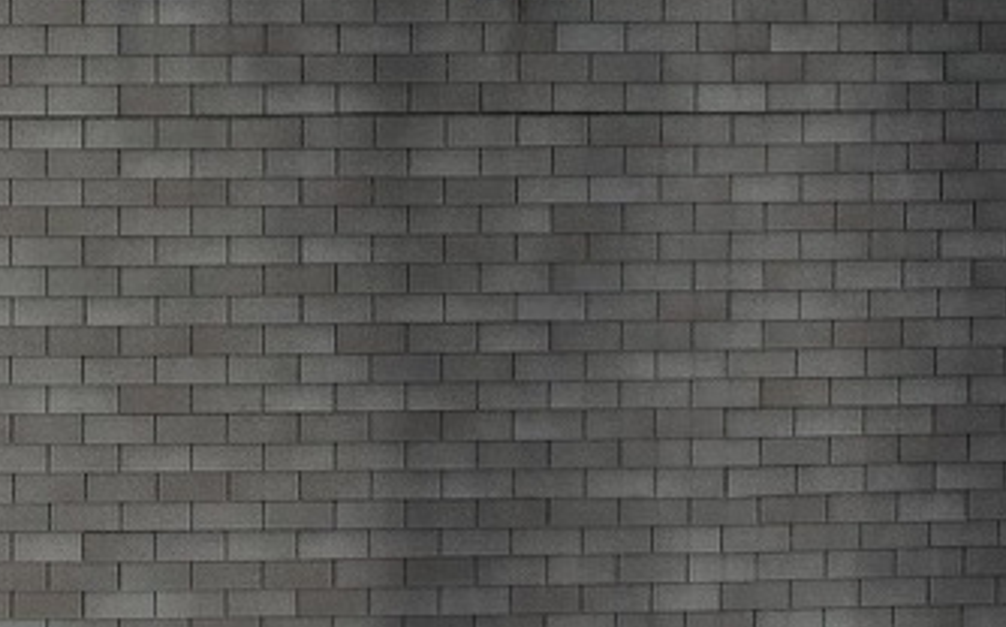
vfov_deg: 17.4
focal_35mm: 73
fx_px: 1999
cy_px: -15
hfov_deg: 26.1
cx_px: -99
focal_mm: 8.38
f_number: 2.8
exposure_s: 1/640
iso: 100
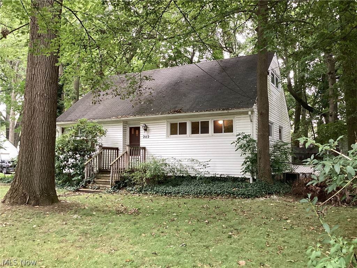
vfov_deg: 45.4
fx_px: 320
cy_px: 134
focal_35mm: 31
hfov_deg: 58.4
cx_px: 178
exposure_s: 1/60
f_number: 2.4
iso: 200
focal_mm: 3.3
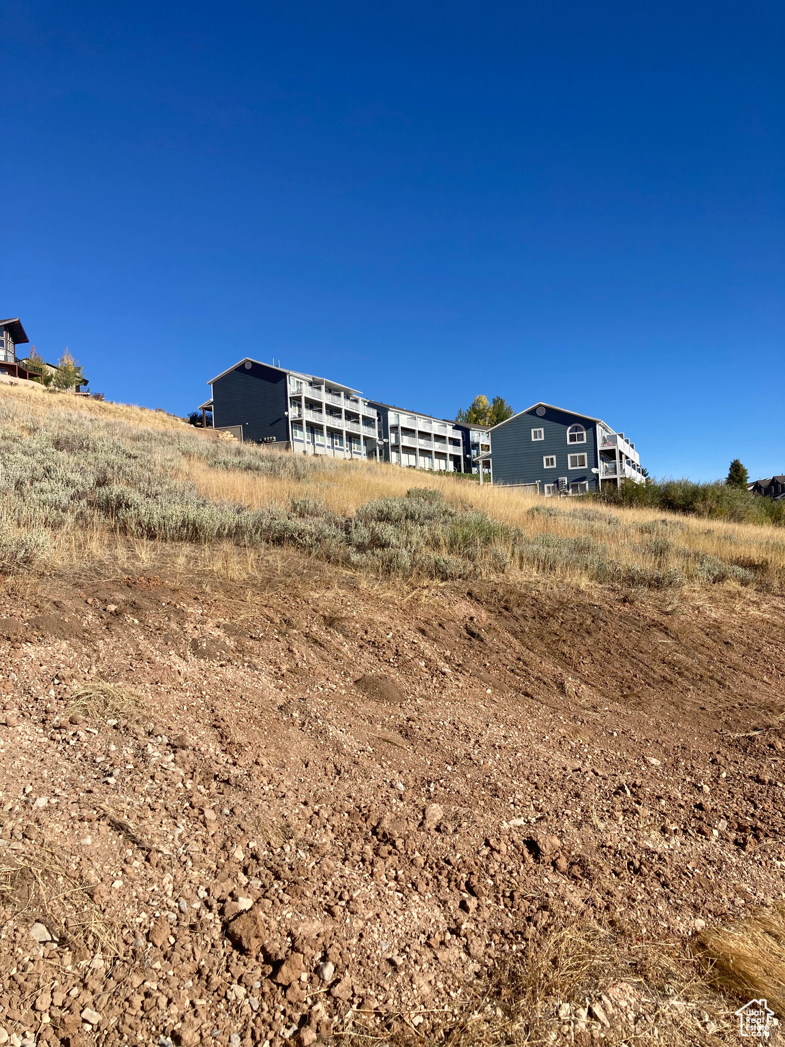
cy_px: 524
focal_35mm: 28
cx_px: 392
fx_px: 847
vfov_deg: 63.4
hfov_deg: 49.7
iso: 20
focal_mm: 3.99
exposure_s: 1/2208
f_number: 1.8
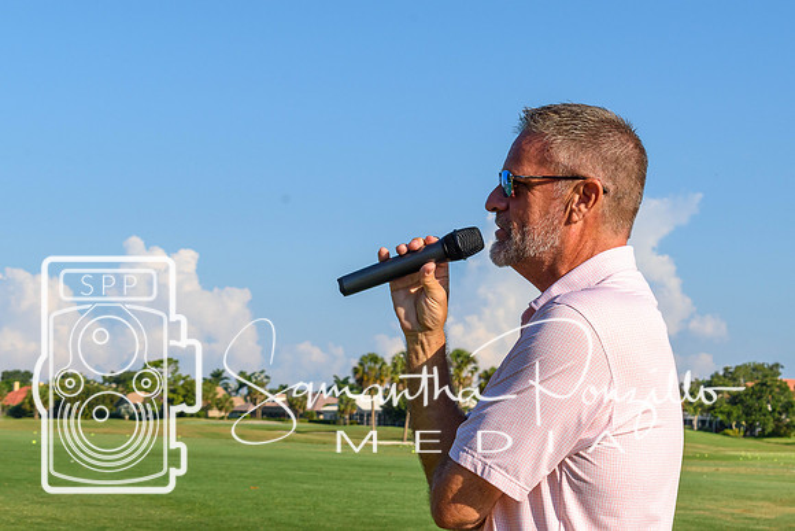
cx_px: 398
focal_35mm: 82
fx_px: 1822
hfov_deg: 24.6
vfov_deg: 16.6
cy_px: 266
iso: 200
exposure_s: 1/500
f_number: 11
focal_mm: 55
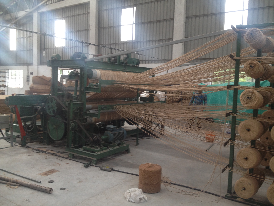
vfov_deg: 40.7
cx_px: 137
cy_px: 103
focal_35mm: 35
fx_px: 277
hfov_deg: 52.6
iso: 50
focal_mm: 4.28
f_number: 2.4
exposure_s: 1/24
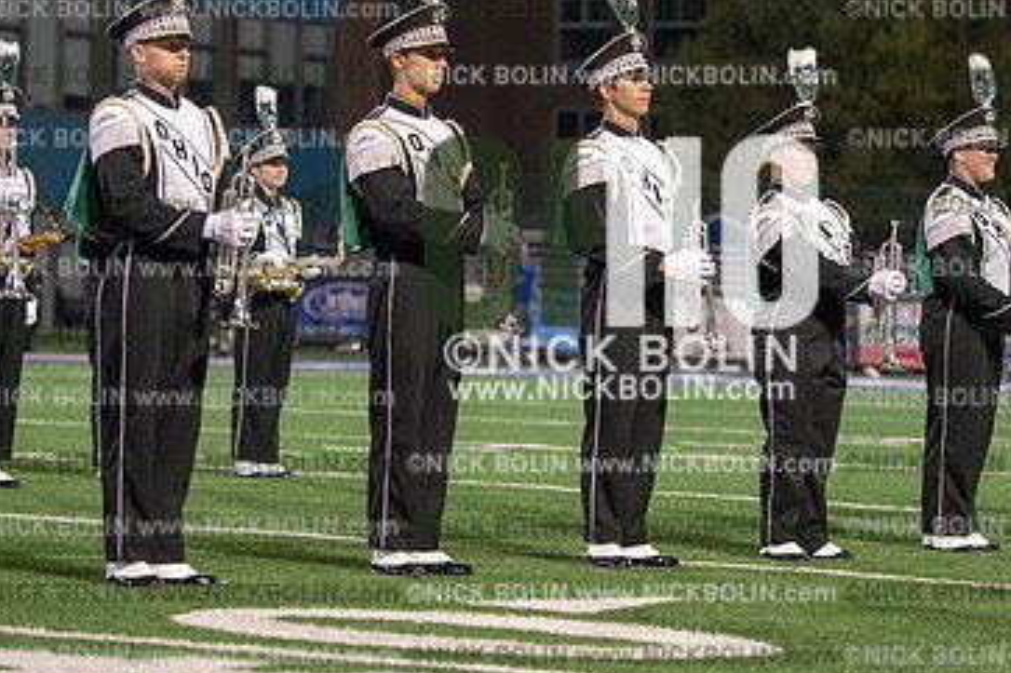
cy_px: 268
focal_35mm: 168
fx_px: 4716
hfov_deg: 12.2
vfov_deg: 8.2
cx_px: 620
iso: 2500
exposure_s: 1/200
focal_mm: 105
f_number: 2.8
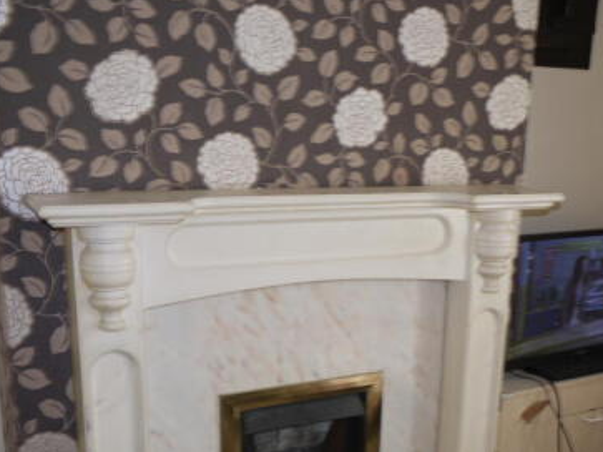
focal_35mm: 45
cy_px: 332
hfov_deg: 41.6
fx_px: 784
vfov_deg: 31.7
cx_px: 396
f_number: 3.5
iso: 100
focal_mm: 14
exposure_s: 1/30
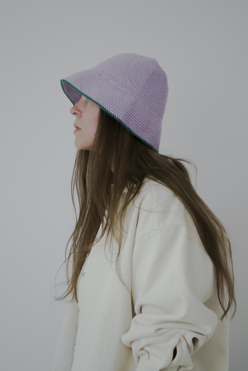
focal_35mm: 63
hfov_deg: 21.6
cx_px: 124
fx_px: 651
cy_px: 186
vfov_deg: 31.9
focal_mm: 42
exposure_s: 1/80
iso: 100
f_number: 5.3
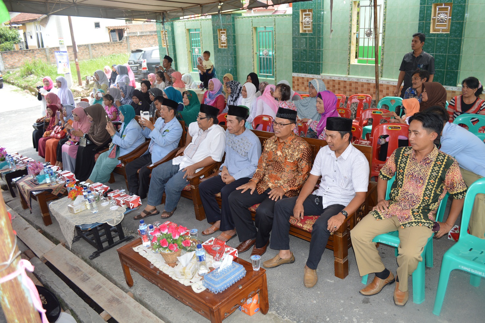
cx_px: 242
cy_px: 162
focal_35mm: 27
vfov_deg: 47.8
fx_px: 363
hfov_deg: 67.4
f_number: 4
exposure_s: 1/125
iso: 125
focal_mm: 18
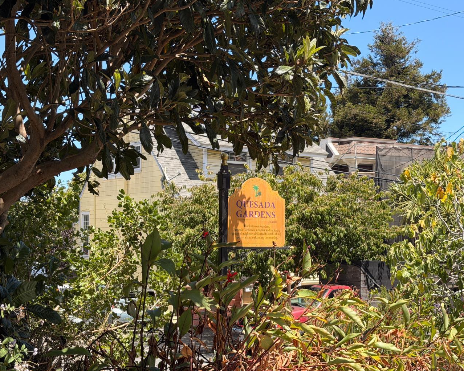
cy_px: 197
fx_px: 755
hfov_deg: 34.1
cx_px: 261
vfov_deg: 27.6
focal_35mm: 55
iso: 64
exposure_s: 1/1575
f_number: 1.78
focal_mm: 6.76
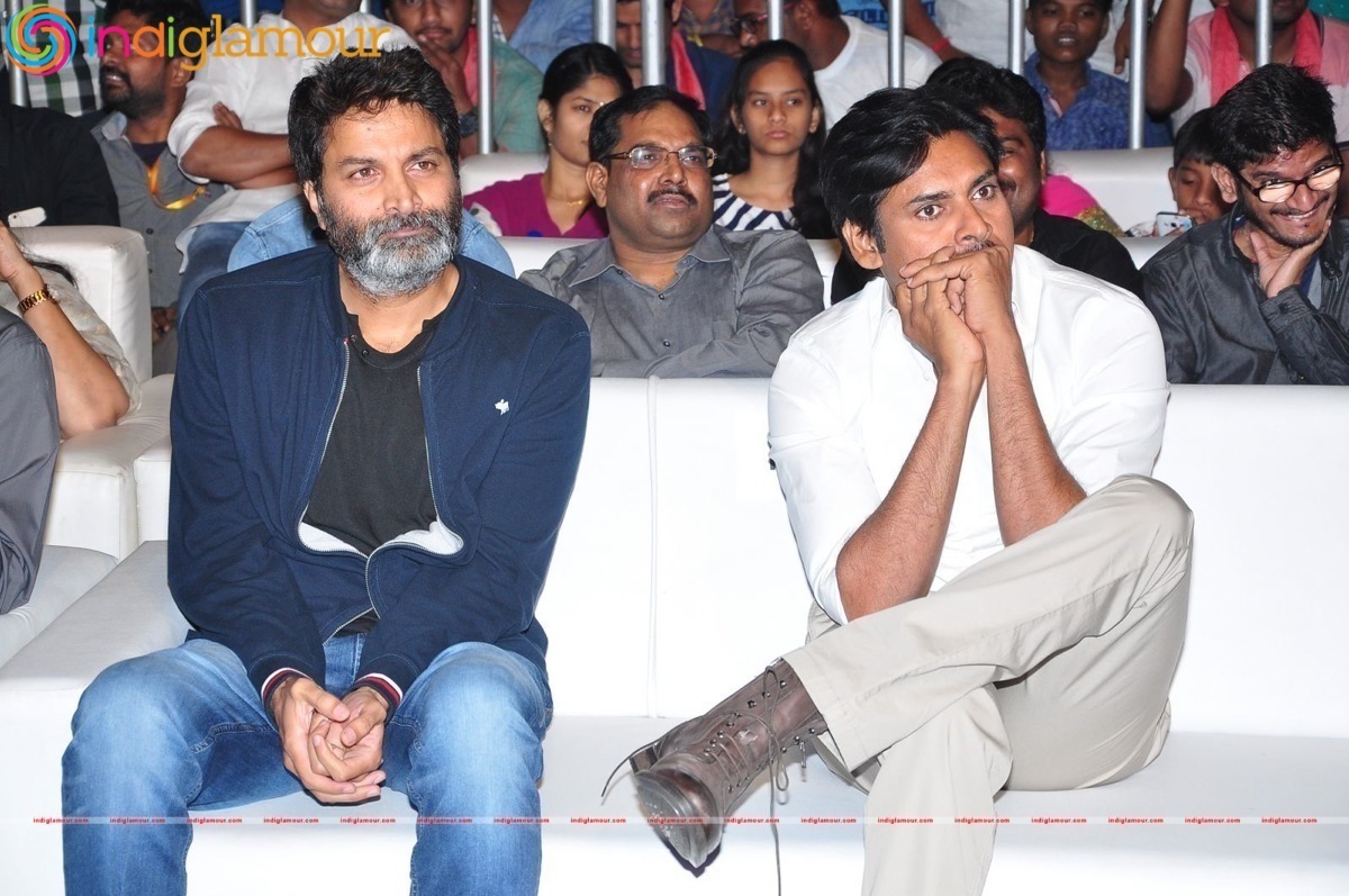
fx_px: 3705
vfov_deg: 13.8
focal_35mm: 99
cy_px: 448
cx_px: 674
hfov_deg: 20.6
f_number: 6.3
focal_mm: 66
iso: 500
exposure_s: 1/125
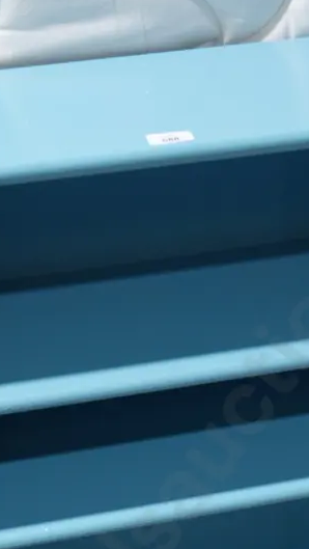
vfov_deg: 21.7
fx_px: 1411
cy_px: 444
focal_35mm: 97
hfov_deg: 12.5
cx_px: 221
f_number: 5.1
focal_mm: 23
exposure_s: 1/60
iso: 640
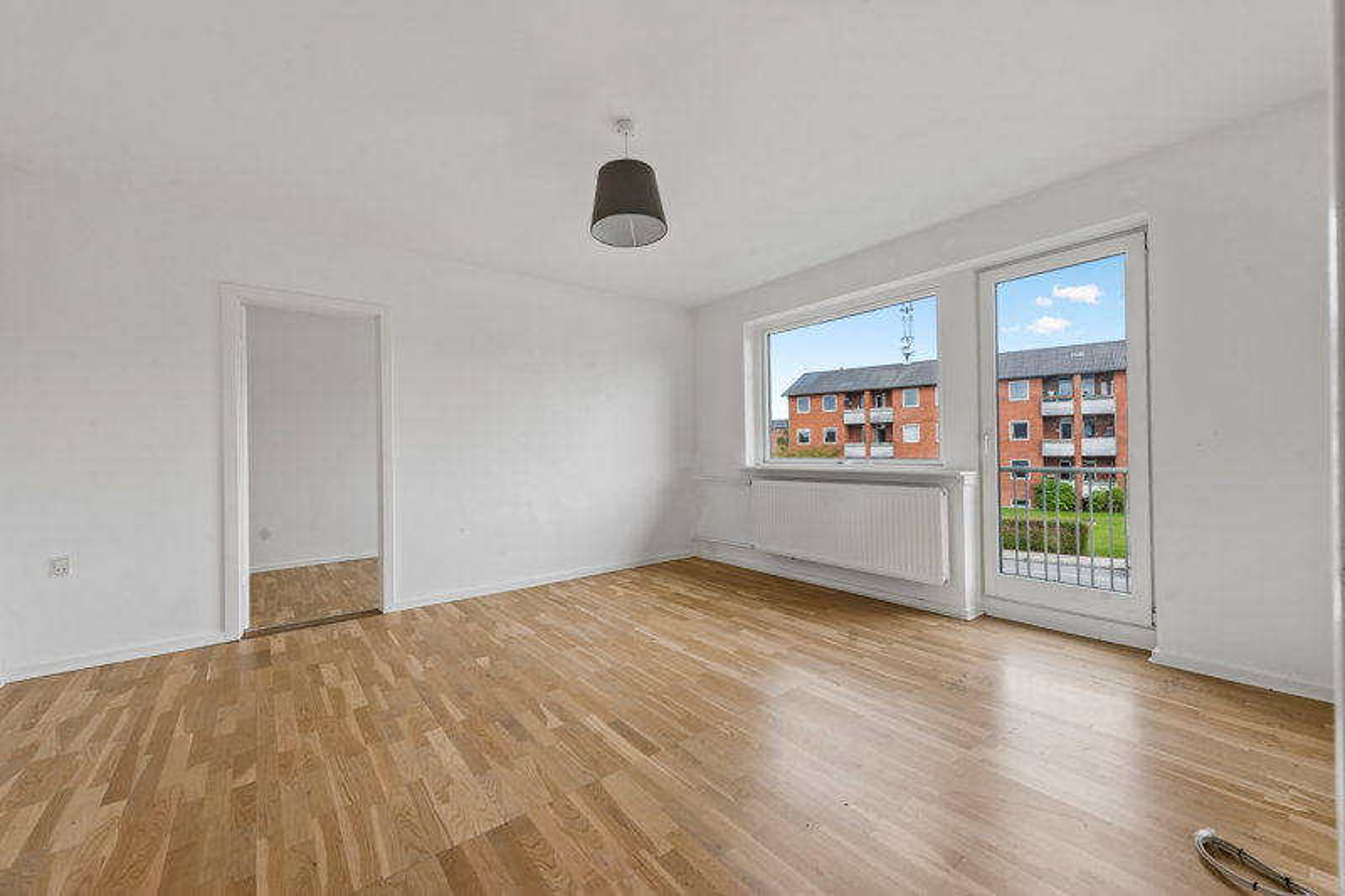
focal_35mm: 14
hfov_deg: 104.3
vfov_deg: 81.2
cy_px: 448
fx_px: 523
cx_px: 672
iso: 250
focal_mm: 14
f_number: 10
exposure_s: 1/50
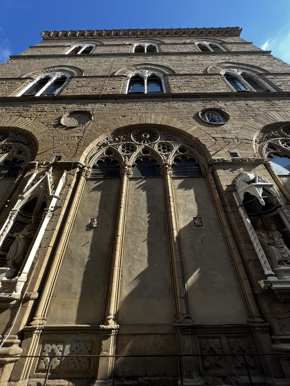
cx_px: 145
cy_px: 193
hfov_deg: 89.9
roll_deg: +0.2
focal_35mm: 13
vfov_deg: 106.2
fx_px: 145
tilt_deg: +35.7
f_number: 1.8
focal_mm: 1.57
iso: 32
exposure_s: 1/355
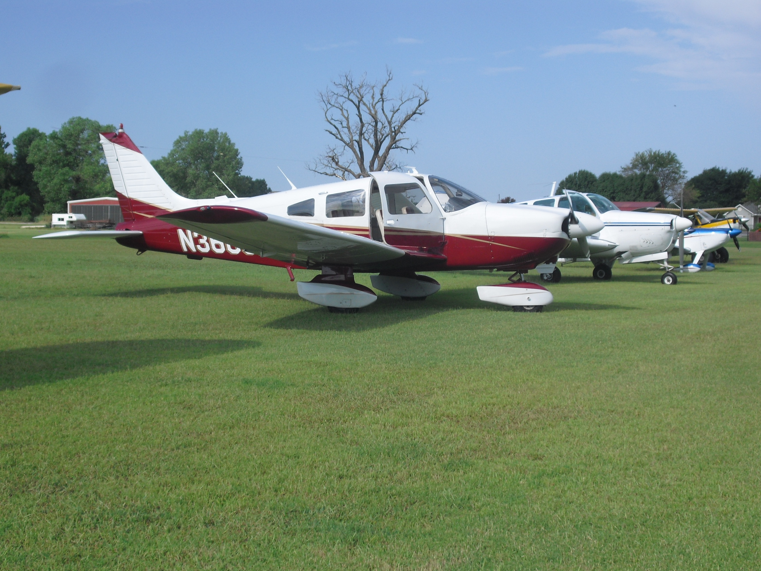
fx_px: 1187
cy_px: 284
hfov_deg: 35.5
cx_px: 380
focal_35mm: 54
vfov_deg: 27.0
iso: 64
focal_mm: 9.4
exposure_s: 1/160
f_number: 9.6
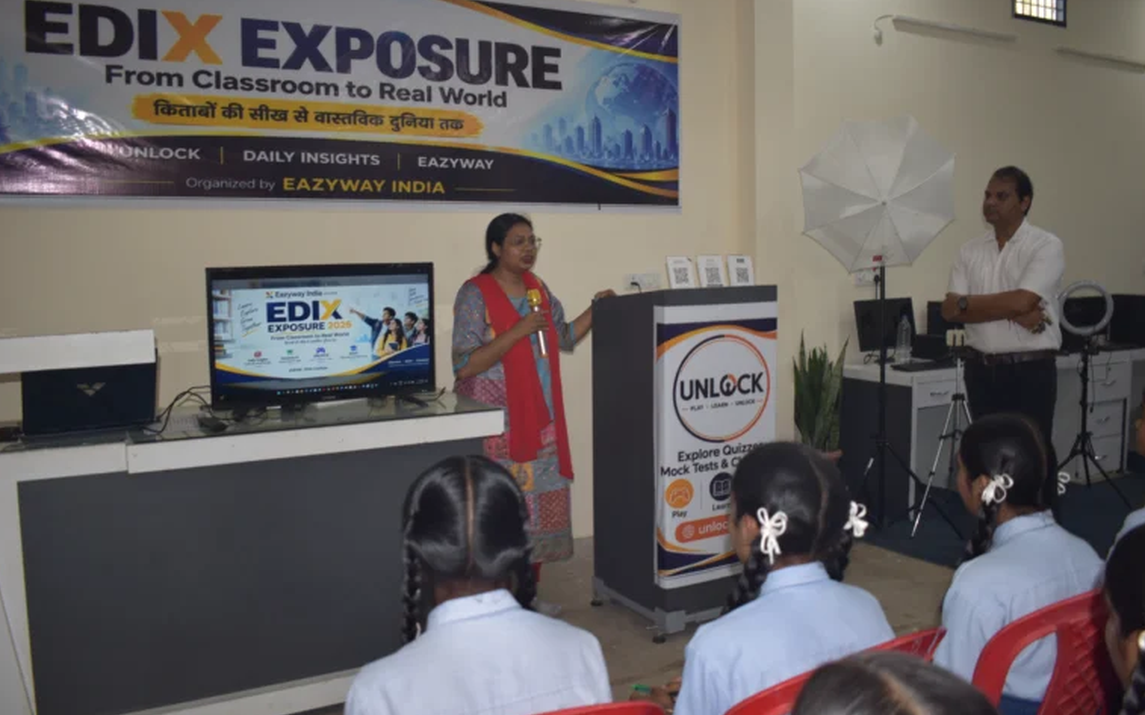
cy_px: 334
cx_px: 573
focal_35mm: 31
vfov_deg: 40.6
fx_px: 967
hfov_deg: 61.2
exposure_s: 1/40
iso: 200
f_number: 3.8
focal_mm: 20
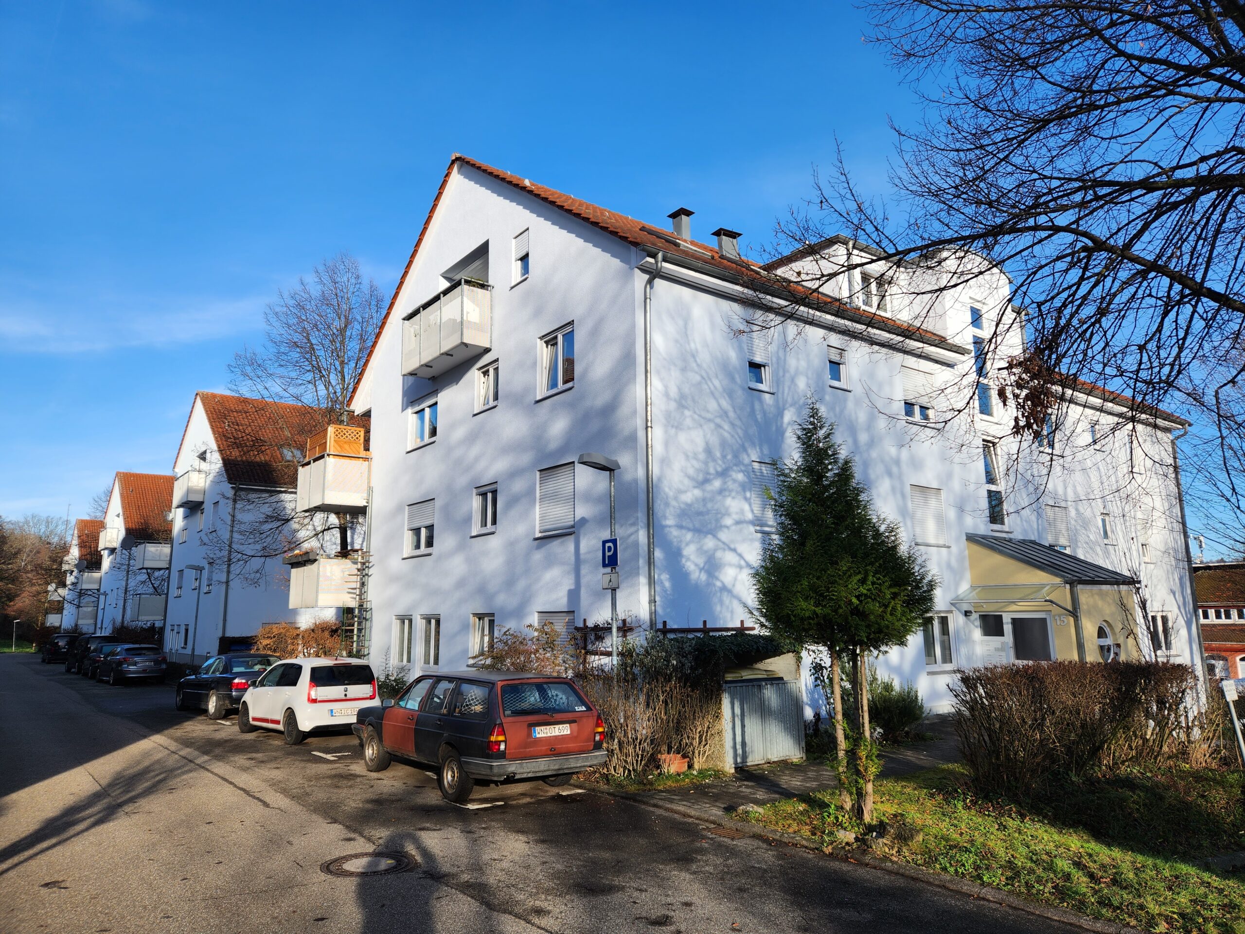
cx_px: 622
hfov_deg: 73.9
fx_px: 827
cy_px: 467
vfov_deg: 58.9
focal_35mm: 23
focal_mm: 5.4
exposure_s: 1/823
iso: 20
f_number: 1.8
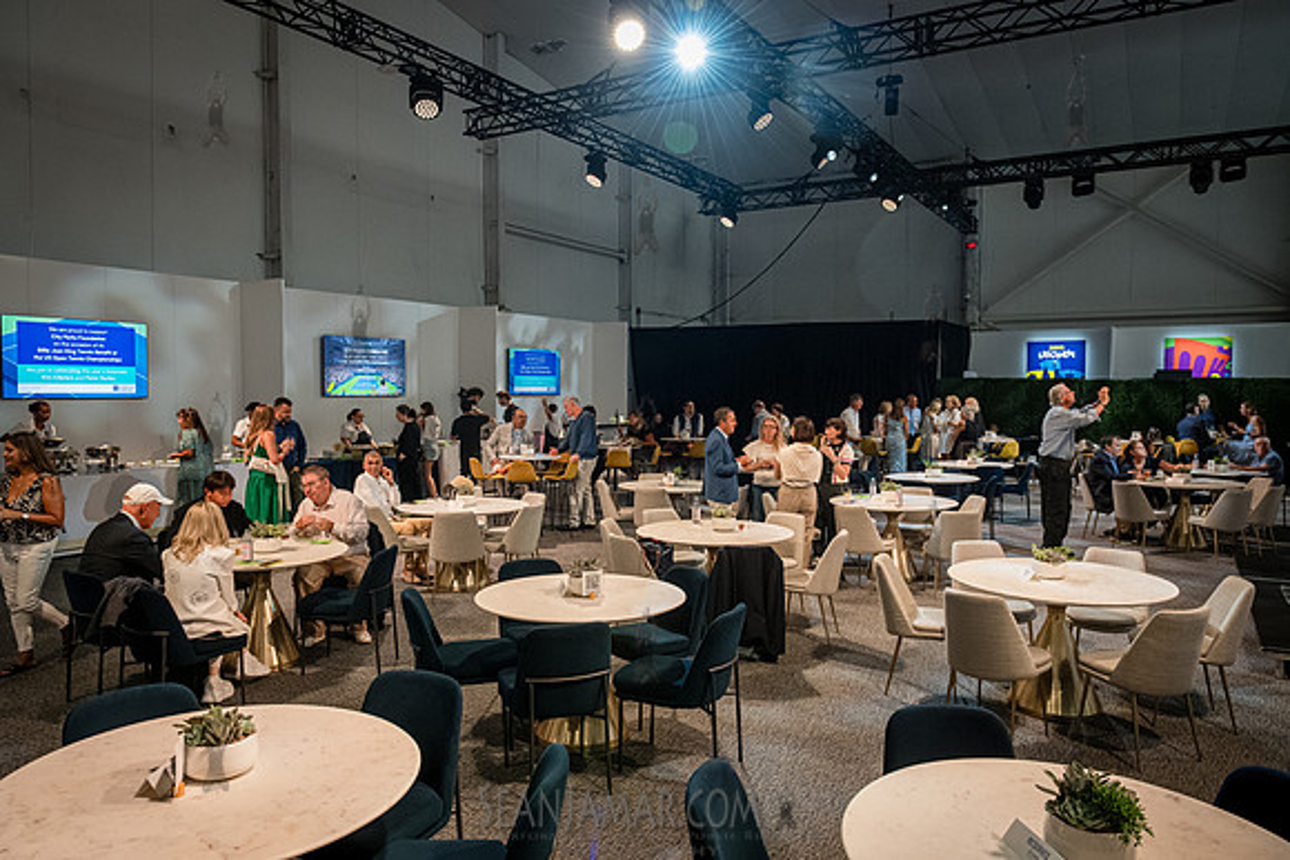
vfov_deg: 51.8
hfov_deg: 72.1
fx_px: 886
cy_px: 430
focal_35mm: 25
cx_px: 645
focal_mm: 24
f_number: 5.6
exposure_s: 1/200
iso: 8000
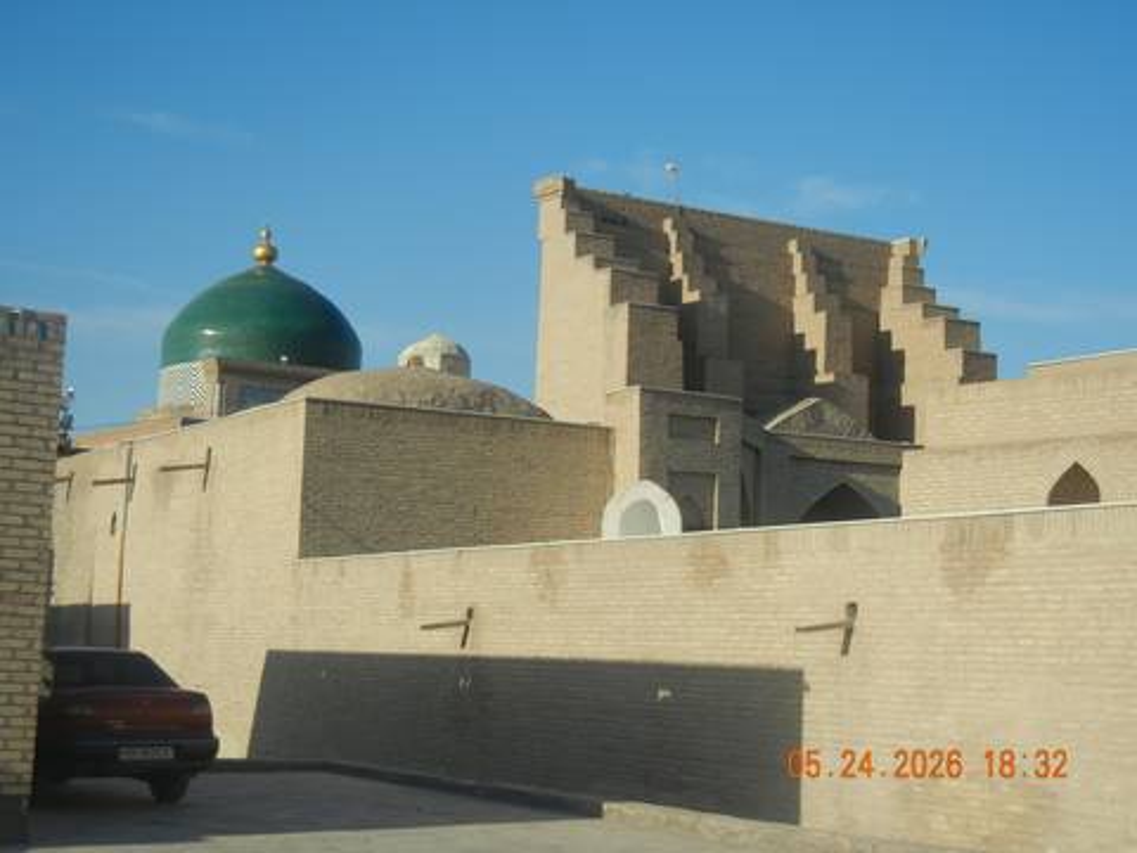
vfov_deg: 24.8
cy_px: 426
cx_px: 568
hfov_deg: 32.7
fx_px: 1938
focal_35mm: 59
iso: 160
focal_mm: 10.6
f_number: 8
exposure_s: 1/385
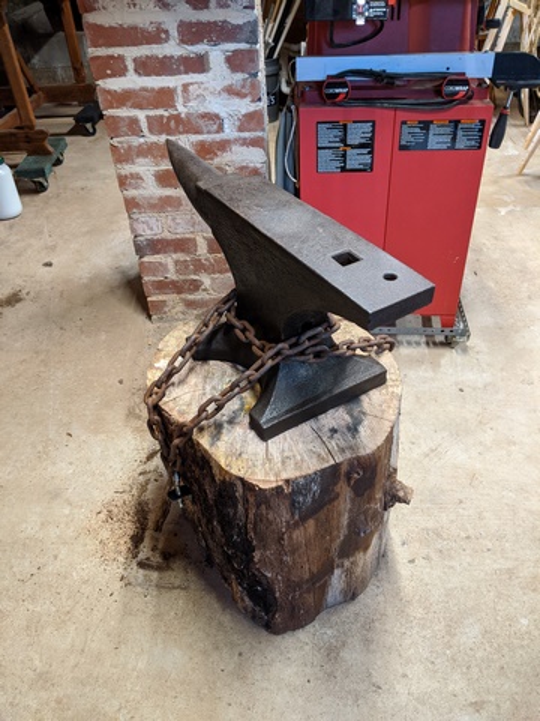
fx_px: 562
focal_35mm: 27
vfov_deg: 65.3
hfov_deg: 51.4
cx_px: 270
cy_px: 360
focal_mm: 4.44
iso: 361
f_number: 1.8
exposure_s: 1/24
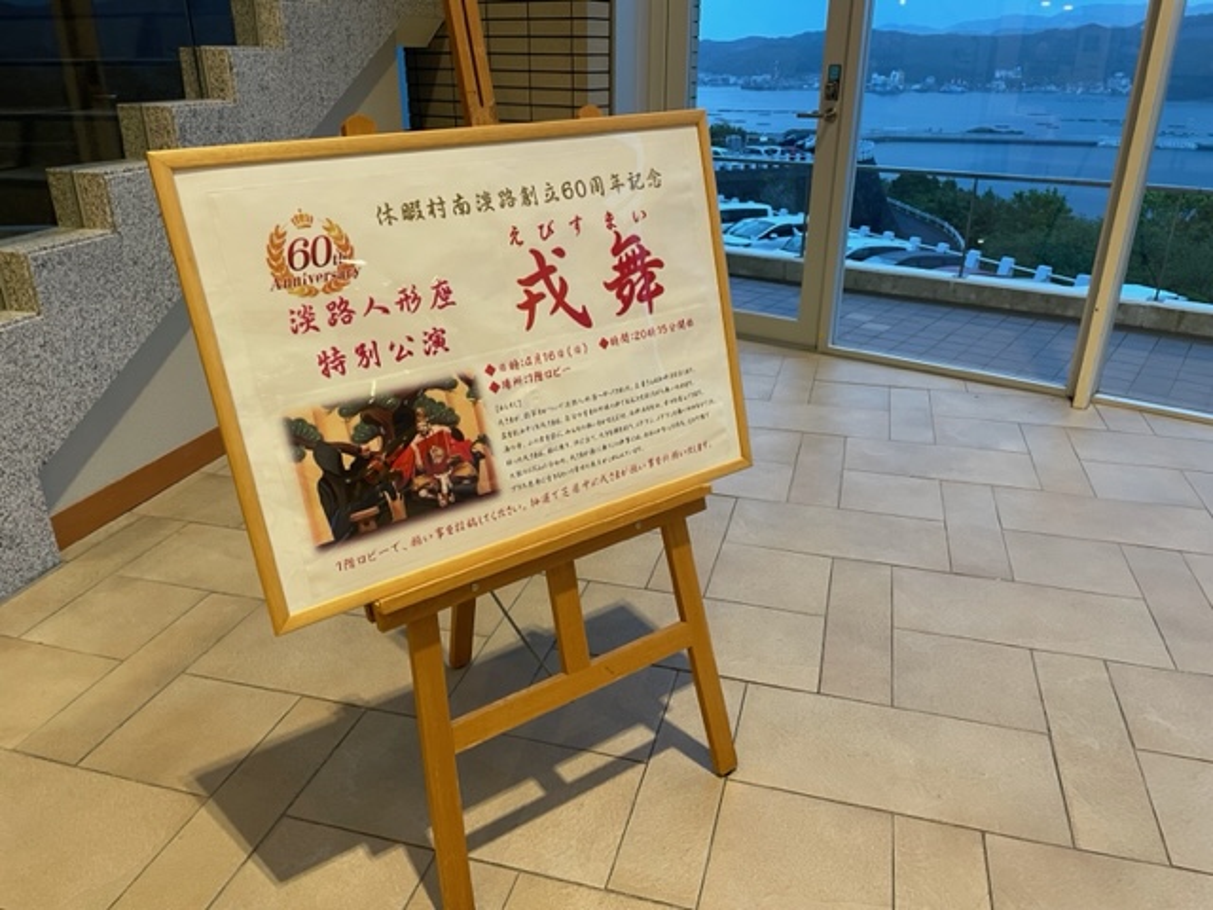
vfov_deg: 53.1
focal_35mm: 26
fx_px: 911
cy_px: 455
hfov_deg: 67.3
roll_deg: -0.7
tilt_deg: -23.7
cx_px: 606
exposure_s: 1/60
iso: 100
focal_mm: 4.2
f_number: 1.6
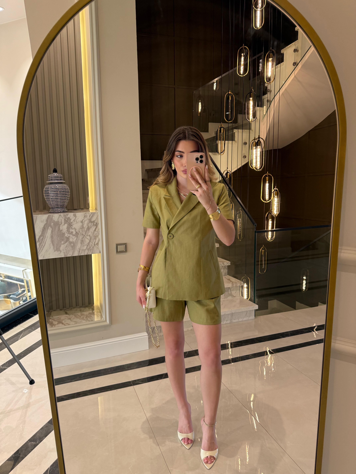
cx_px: 178
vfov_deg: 71.6
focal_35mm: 24
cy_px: 237
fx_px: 329
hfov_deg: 56.8
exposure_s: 1/120
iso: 200
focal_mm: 6.76
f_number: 1.78
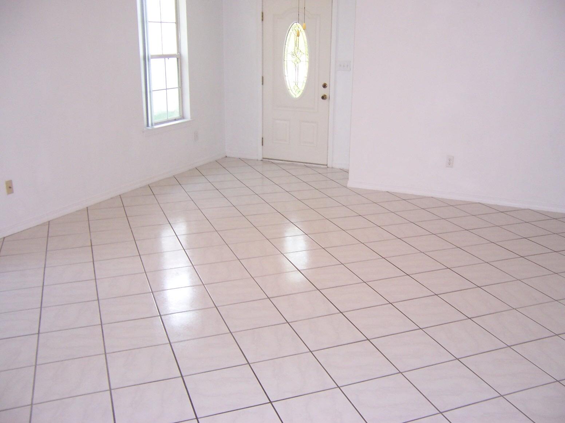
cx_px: 282
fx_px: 539
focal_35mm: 33
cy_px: 212
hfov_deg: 55.4
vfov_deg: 42.9
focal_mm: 5.5
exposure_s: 1/90
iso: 140
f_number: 2.8
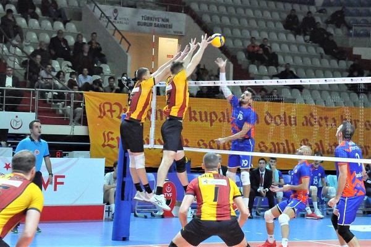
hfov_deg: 26.0
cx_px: 186
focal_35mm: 78
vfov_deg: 17.5
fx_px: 803
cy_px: 124
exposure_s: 1/200
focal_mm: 52
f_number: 9
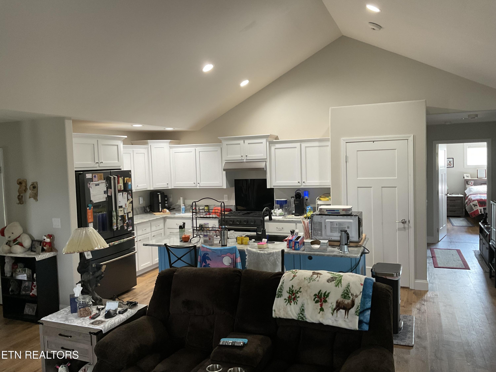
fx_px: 416
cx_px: 248
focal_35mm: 29
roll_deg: +2.5
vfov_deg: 48.2
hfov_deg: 61.7
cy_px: 186
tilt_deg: -3.9
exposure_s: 1/60
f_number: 1.8
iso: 125
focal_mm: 3
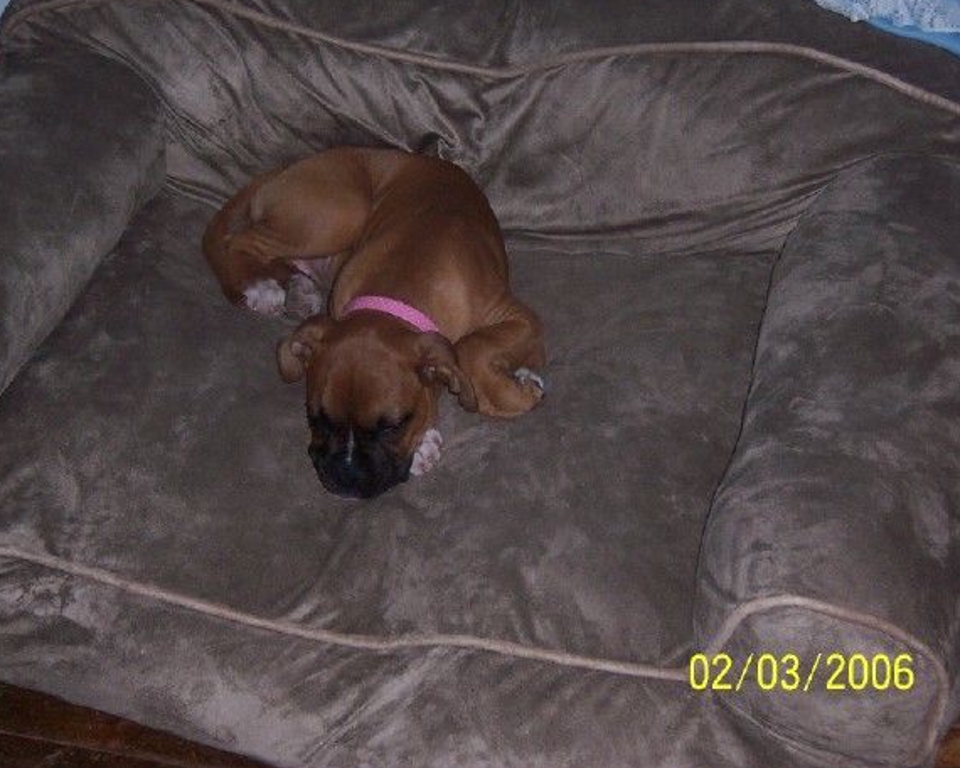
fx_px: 2301
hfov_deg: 23.6
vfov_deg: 18.9
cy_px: 365
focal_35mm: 81
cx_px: 429
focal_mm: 12.1
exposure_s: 1/90
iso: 140
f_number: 4.3
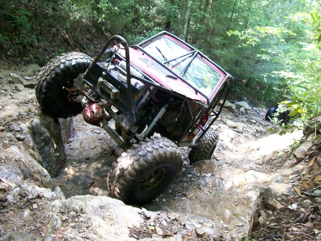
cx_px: 160
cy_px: 120
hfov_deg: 51.4
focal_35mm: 36
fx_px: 334
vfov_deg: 39.7
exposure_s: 1/32
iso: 144
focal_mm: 6
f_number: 2.7
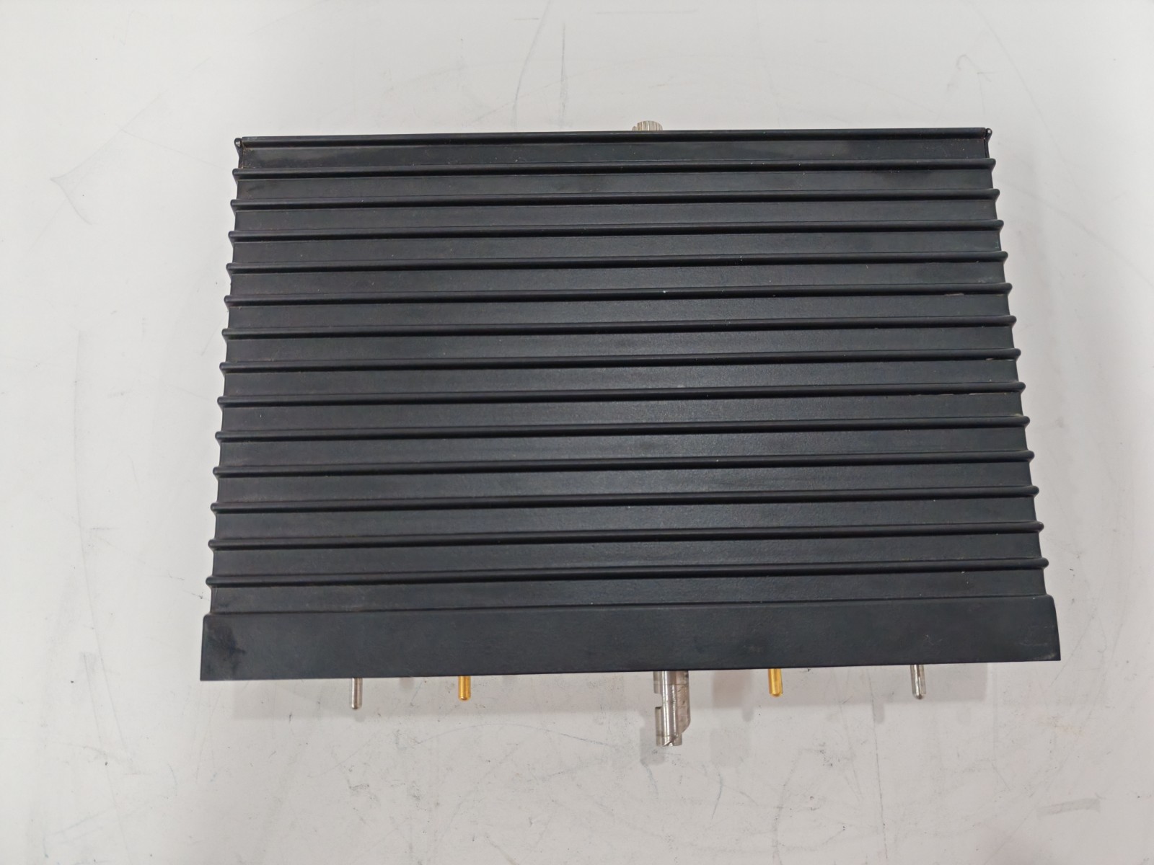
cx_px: 577
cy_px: 432
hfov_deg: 65.3
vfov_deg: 51.4
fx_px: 900
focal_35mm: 27
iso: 200
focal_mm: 5.52
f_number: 1.95
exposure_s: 1/100
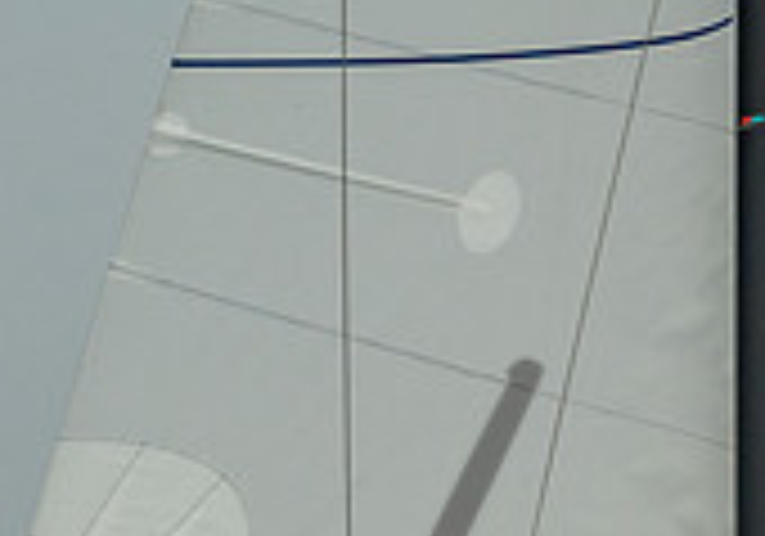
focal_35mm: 466
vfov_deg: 3.0
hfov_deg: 4.4
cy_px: 898
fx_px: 10057
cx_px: 699
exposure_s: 1/3200
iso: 800
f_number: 9
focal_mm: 125
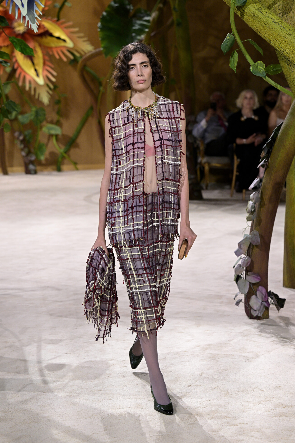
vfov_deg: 23.1
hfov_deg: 15.5
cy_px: 222
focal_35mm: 88
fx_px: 1081
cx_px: 148
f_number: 4
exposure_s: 1/500
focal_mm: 88
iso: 2000
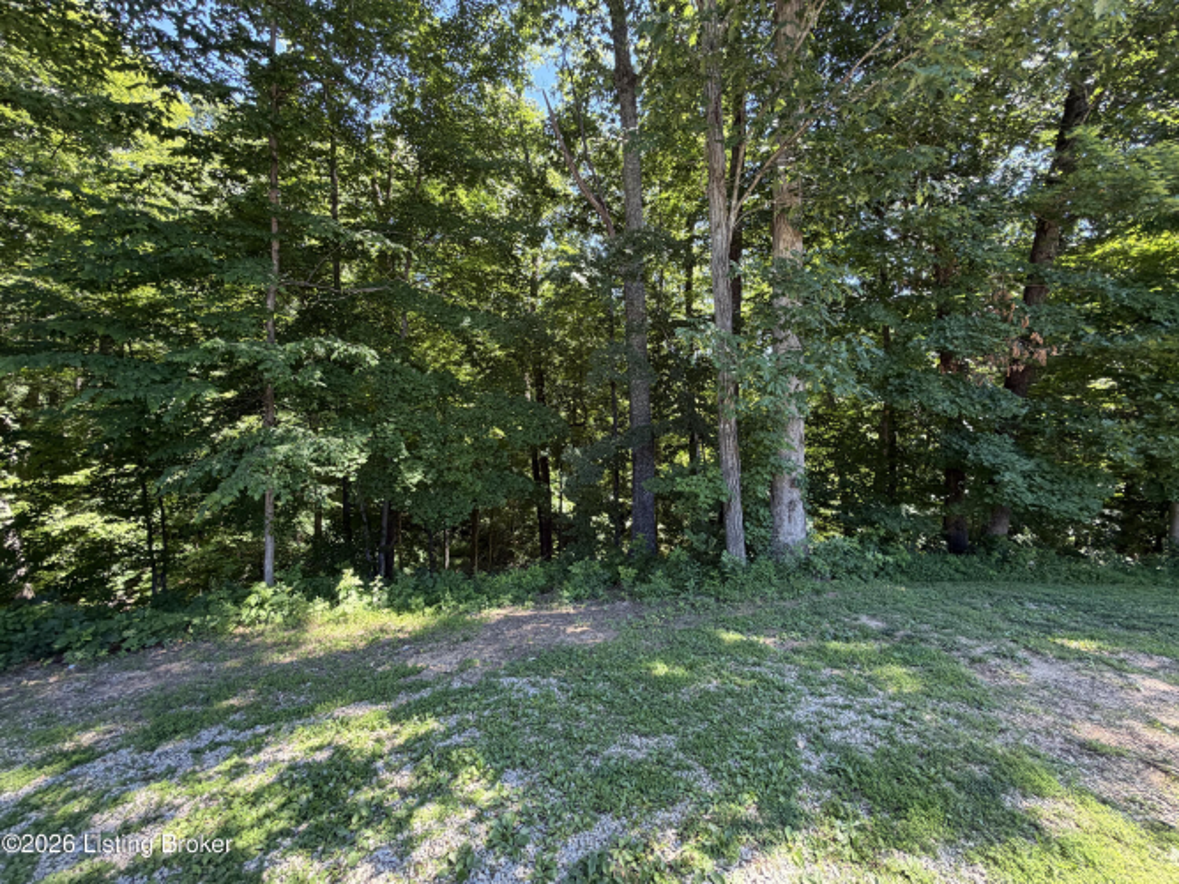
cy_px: 442
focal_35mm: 14
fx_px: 477
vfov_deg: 85.7
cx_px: 590
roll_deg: -0.5
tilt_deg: -5.2
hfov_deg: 102.1
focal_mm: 2.22
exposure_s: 1/121
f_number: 2.2
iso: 100
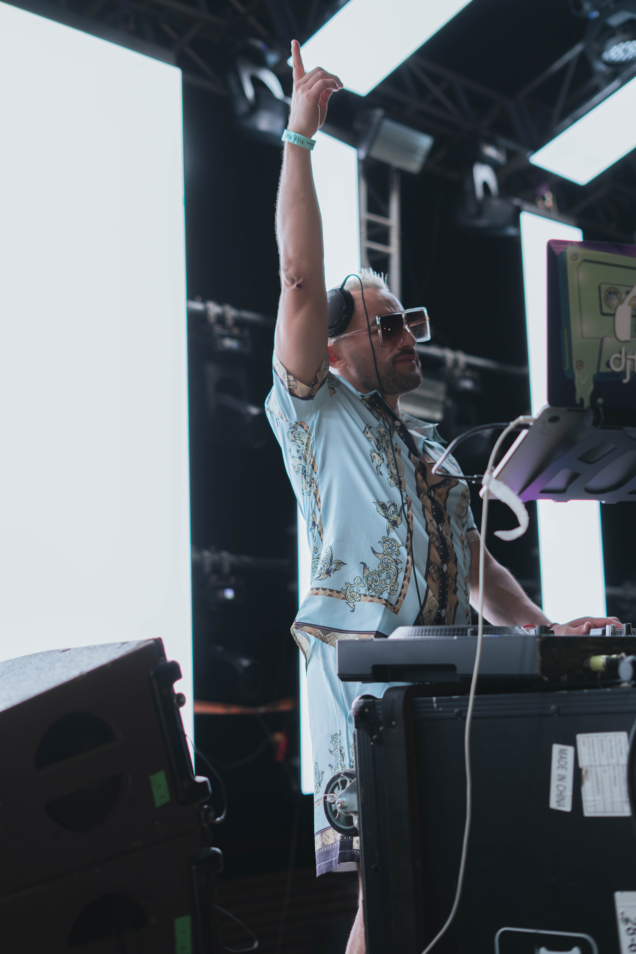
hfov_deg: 27.0
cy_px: 477
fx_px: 1325
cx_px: 318
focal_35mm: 50
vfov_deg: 39.6
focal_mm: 50
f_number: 2.5
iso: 400
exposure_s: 1/125
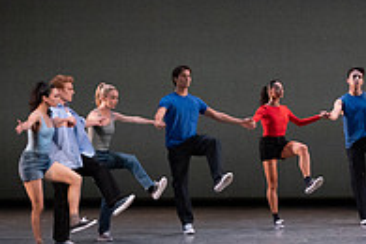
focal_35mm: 250
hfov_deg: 8.2
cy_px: 10
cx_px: 405
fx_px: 2541
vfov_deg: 5.5
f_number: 8
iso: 8000
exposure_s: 1/400
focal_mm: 84
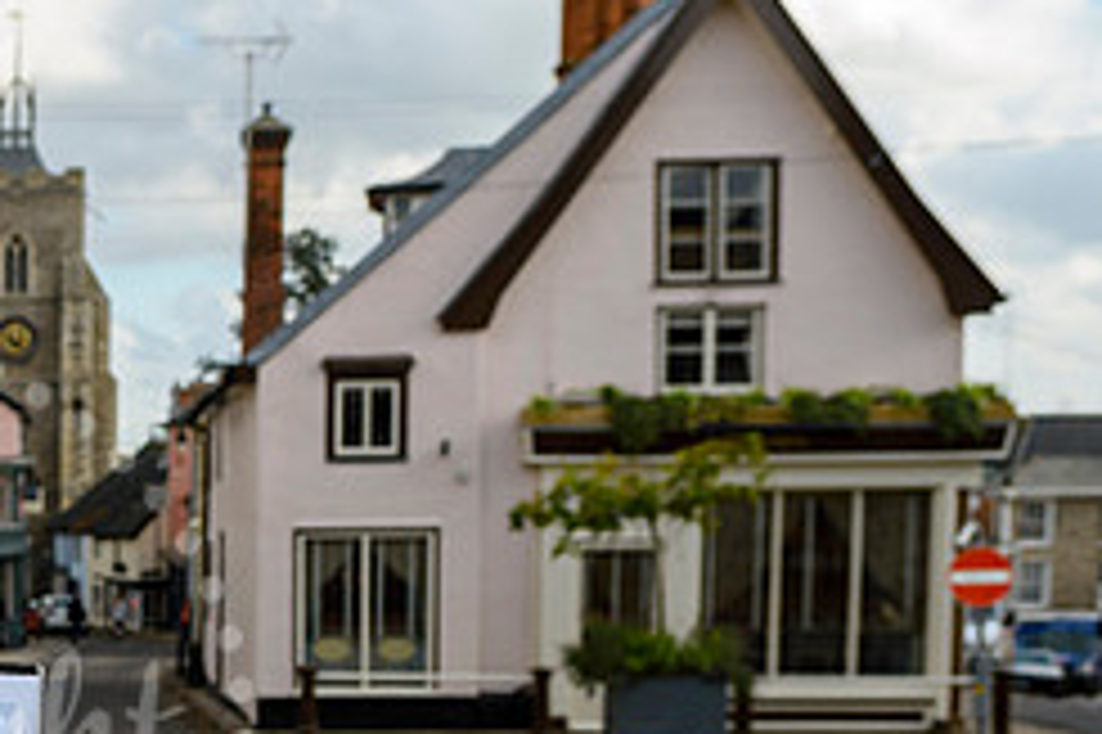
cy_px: 711
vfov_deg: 17.8
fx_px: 2294
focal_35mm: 75
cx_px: -299
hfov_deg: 24.0
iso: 100
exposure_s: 1/250
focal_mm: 19
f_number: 5
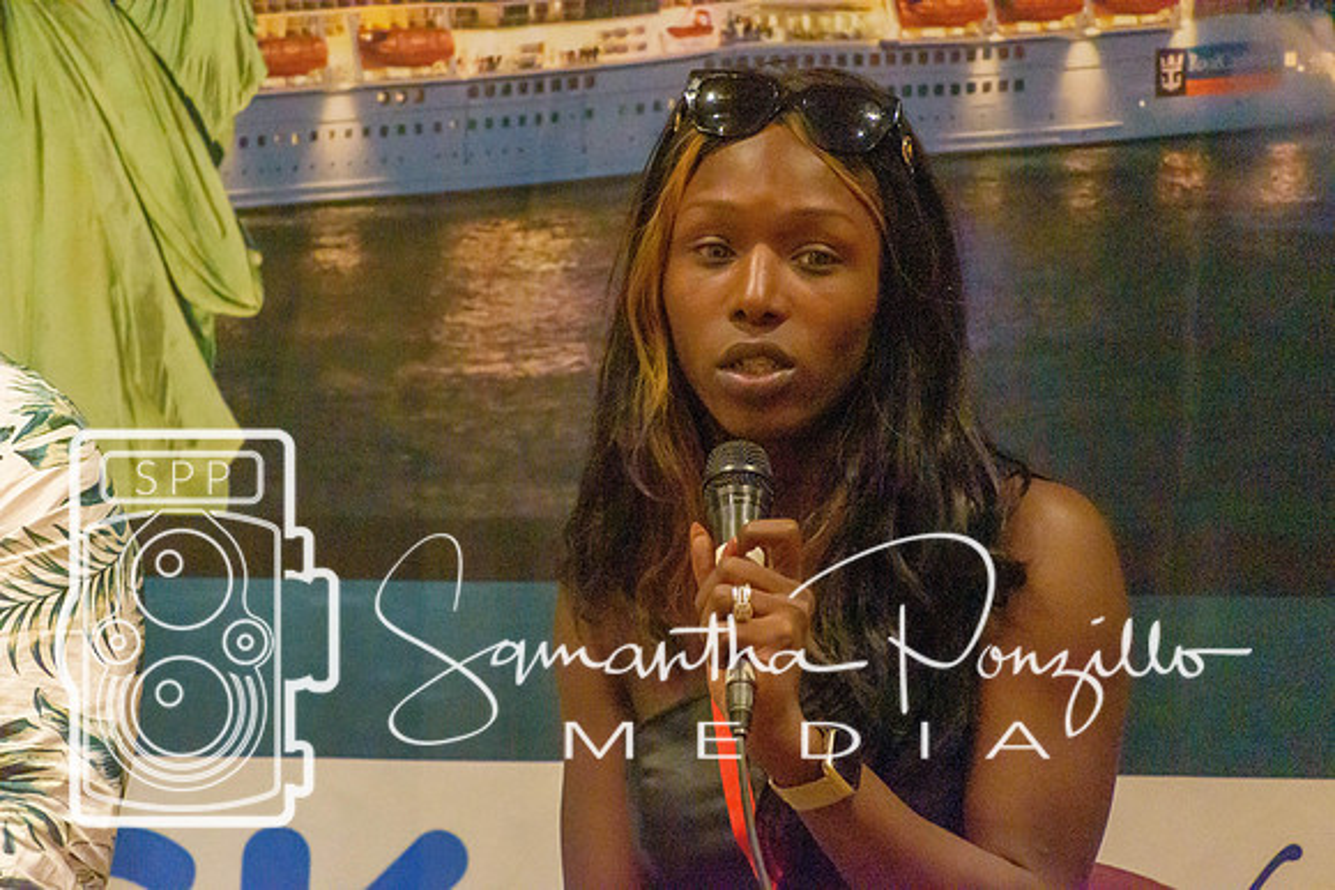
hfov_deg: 6.5
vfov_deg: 4.4
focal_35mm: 315
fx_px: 11683
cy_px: 445
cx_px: 668
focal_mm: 210
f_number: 5.6
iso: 12800
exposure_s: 1/250
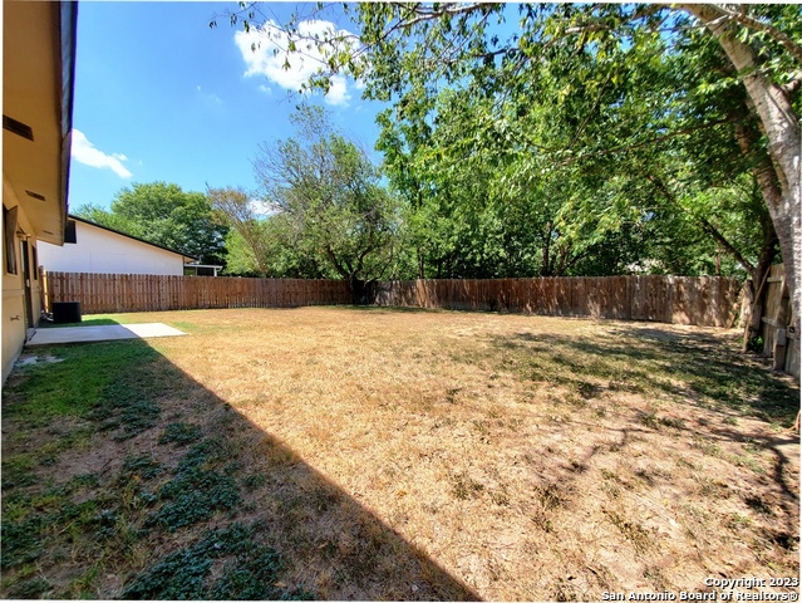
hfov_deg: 106.1
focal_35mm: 13
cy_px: 302
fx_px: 301
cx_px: 401
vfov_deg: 90.0
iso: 50
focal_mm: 1.8
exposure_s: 1/571
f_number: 2.2
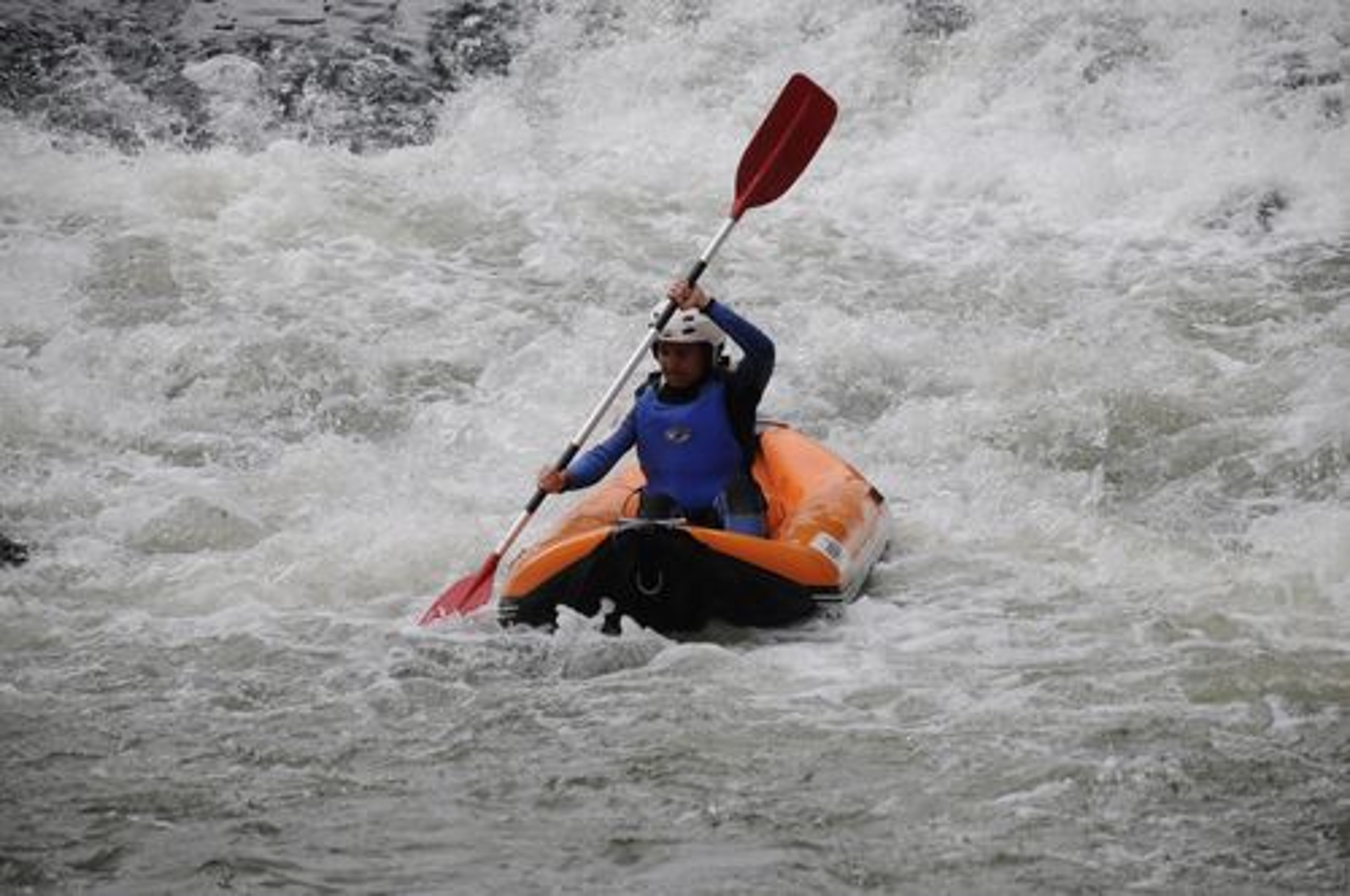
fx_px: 8707
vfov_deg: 5.9
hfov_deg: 8.9
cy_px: 448
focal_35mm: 232
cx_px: 675
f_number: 6
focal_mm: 155
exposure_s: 1/1250
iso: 400
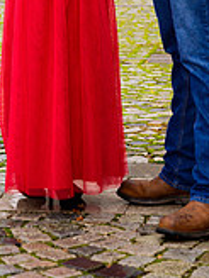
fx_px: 1208
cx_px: 93
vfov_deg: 12.7
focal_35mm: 150
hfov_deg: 9.9
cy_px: -83
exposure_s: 1/640
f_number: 3.2
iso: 400
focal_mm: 57
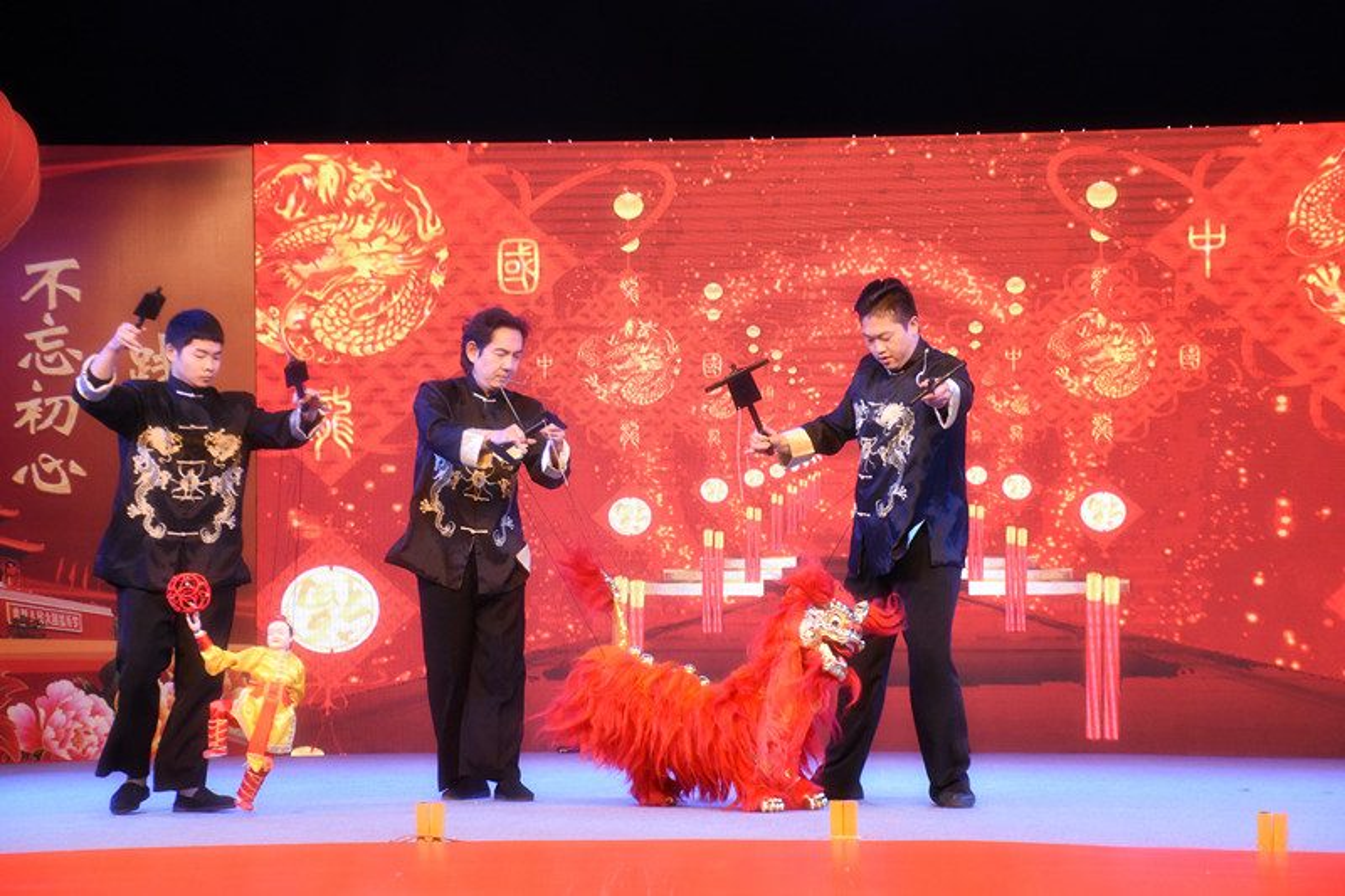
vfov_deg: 15.2
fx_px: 3362
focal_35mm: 90
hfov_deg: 22.6
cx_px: 672
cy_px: 448
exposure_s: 1/250
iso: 2000
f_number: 5
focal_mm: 60
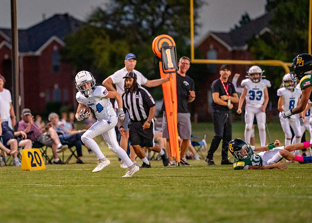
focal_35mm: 281
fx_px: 2492
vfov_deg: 5.1
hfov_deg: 7.2
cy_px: 98
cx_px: 94
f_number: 2.8
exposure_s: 1/1250
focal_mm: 200
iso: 4000
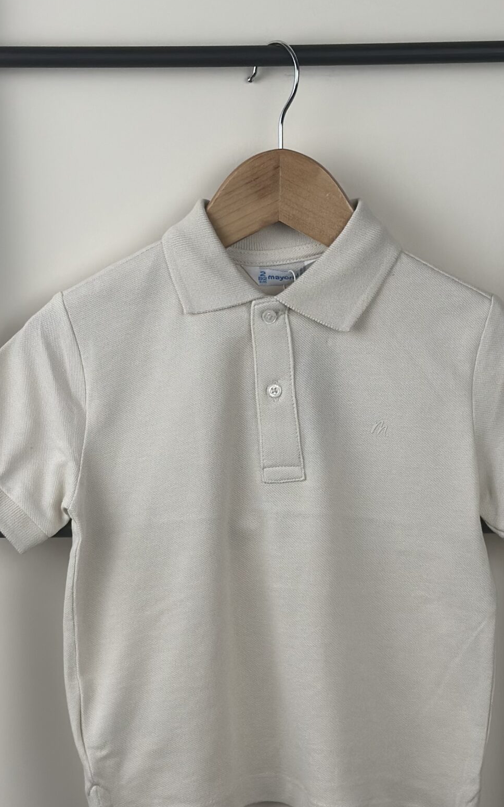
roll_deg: +0.1
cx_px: 254
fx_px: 1847
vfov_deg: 24.6
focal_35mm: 84
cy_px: 433
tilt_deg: -8.7
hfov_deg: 15.5
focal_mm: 6.86
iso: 80
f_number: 1.78
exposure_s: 1/499
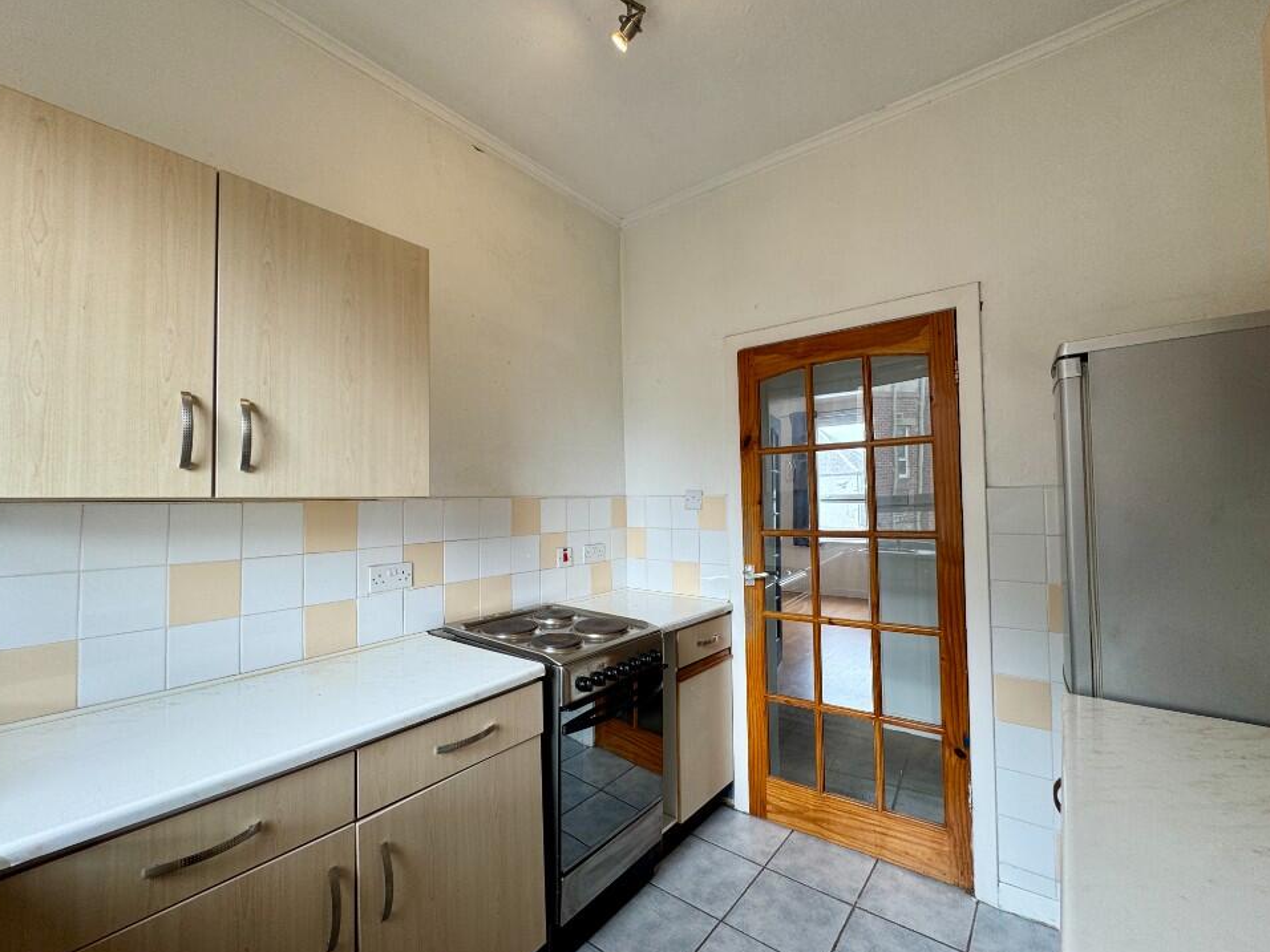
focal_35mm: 15
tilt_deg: +0.5
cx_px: 638
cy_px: 483
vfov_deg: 81.7
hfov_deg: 98.2
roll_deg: +0.4
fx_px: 550
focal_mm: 2.22
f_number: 2.2
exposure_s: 1/100
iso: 64
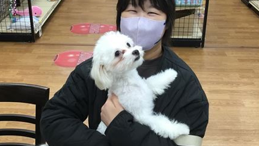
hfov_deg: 43.7
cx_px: 139
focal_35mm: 47
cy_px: 43
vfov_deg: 25.3
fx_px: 323
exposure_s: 1/30
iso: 80
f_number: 2.4
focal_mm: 3.3
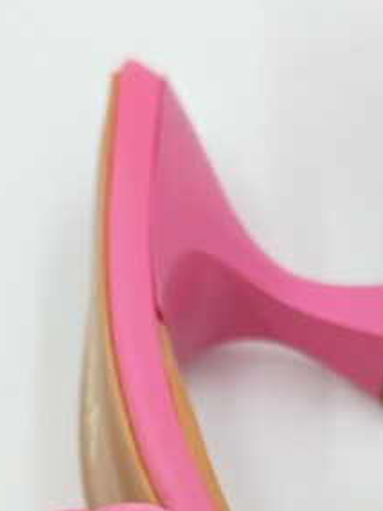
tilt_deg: -61.0
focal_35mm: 135
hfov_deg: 11.0
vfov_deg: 13.9
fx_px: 1992
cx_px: 228
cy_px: 714
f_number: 1.78
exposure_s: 1/1307
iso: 100
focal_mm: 6.76
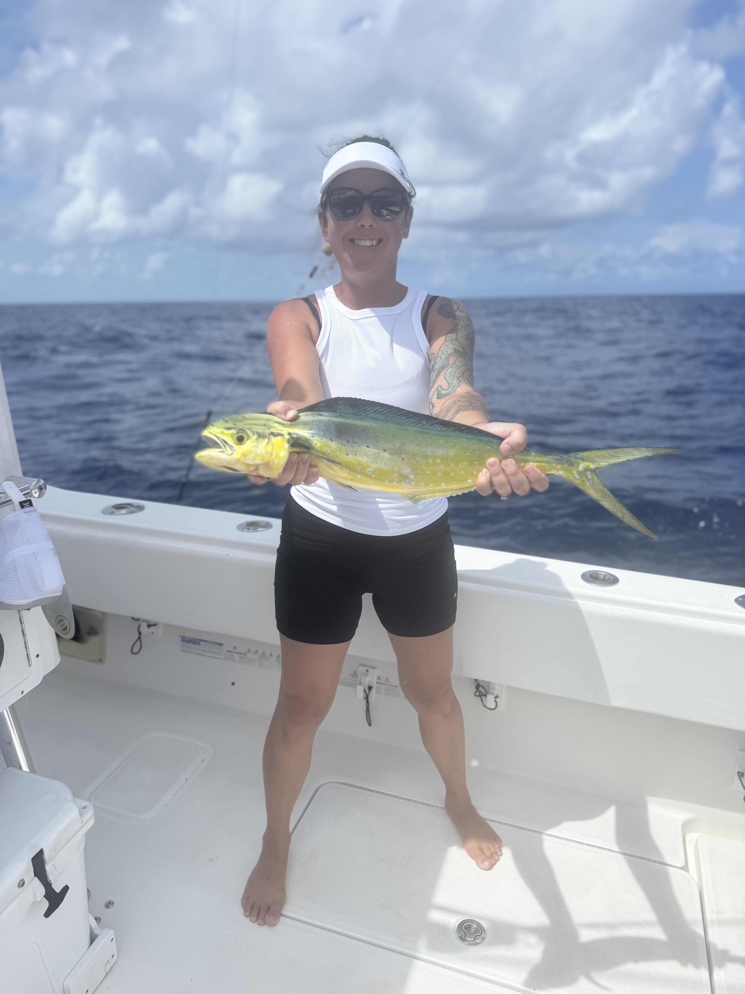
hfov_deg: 56.8
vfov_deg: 71.6
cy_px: 497
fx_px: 689
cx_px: 372
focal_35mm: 24
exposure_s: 1/10417
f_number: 1.78
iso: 80
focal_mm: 6.76
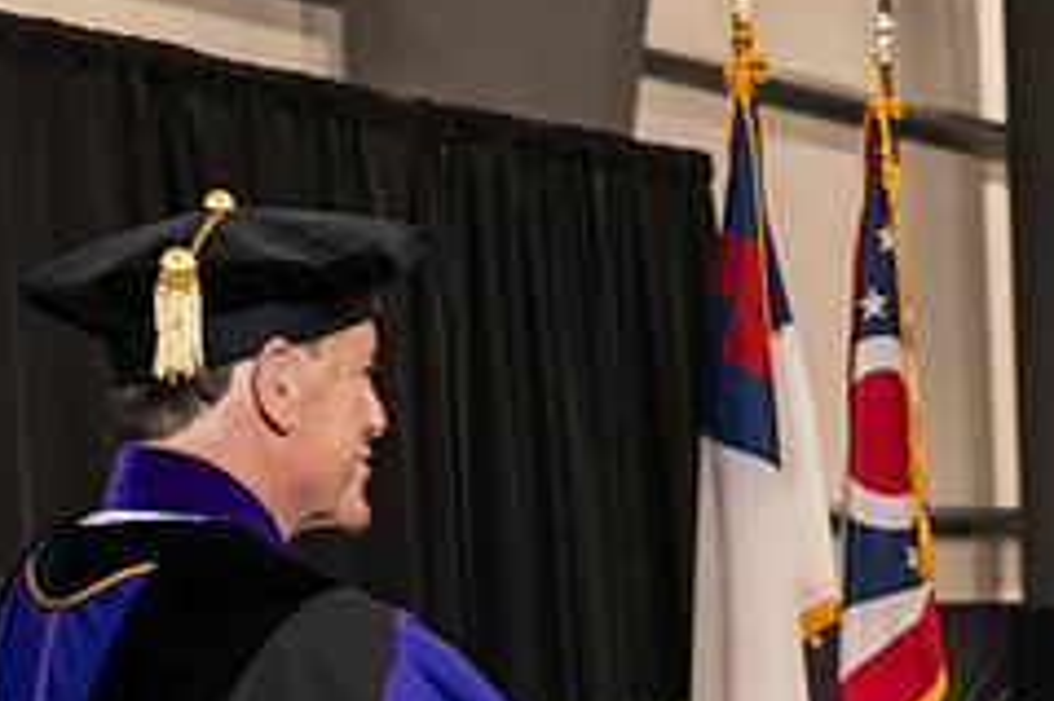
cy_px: 725
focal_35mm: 170
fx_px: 4974
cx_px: 1014
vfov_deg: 8.0
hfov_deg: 12.0
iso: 1600
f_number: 5
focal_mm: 70
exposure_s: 1/125
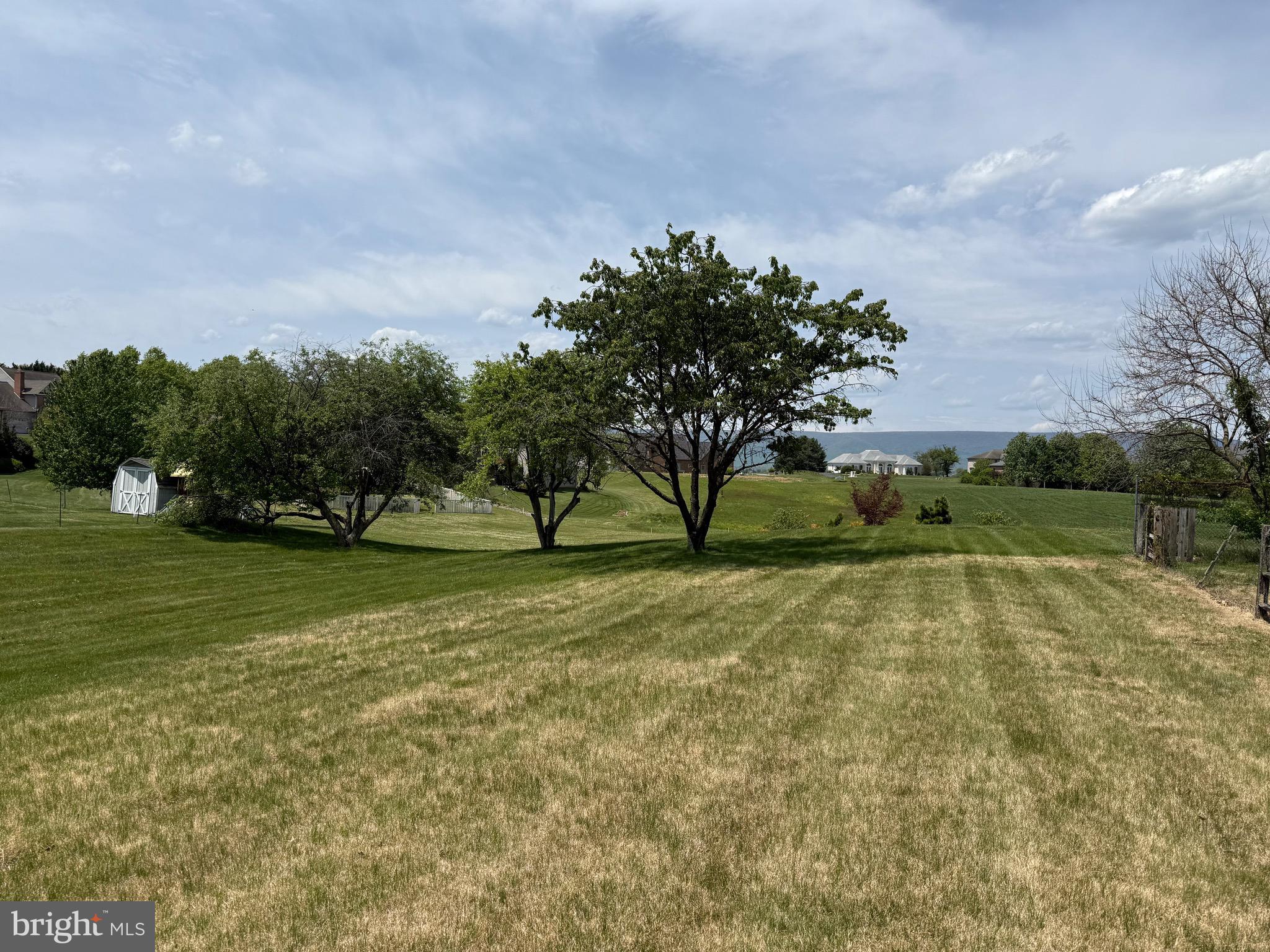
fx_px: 881
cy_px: 476
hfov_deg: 71.6
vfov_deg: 56.8
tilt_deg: +0.2
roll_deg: -0.4
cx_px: 635
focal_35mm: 24
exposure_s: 1/7353
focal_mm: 6.76
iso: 80
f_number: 1.78
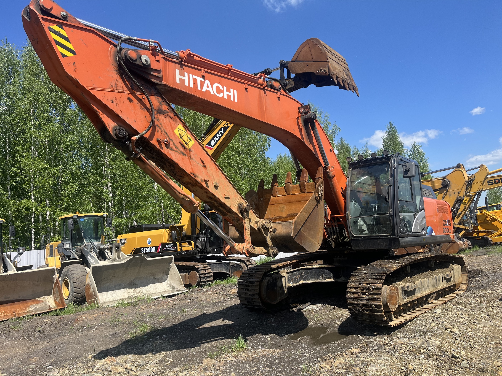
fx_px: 377
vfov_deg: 53.1
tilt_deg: +7.0
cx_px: 251
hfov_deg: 67.3
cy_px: 188
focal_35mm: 26
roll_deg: +4.9
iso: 50
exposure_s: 1/2024
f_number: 1.6
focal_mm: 5.1
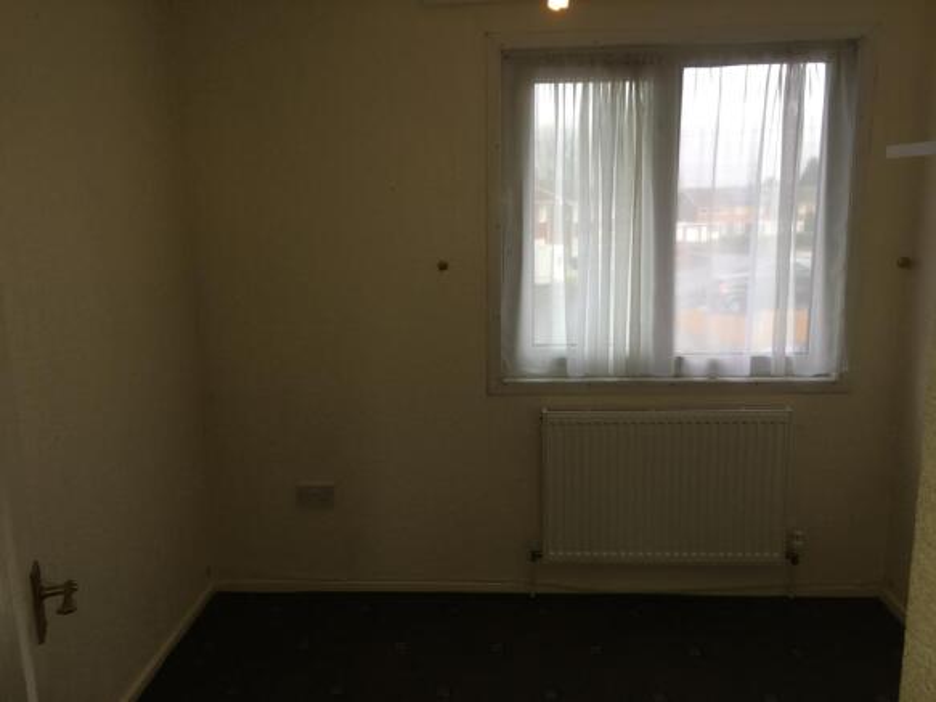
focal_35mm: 29
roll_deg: +1.1
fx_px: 784
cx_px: 468
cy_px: 351
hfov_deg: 61.7
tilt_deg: -10.5
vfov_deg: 48.2
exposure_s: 1/41
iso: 25
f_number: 2.2
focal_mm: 4.15
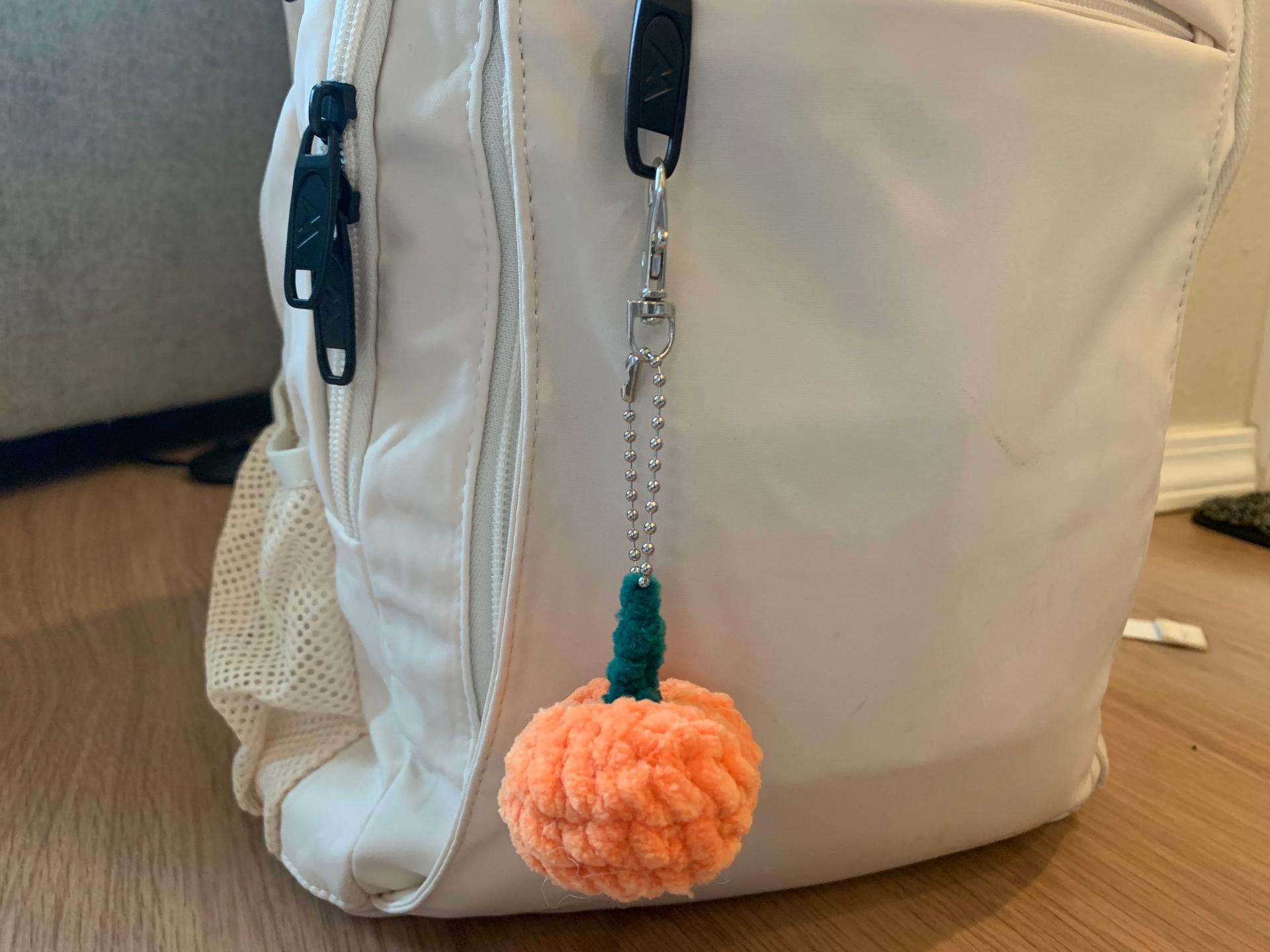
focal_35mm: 26
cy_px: 476
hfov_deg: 67.3
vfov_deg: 53.1
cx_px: 635
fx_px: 954
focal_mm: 4.25
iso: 250
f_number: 1.8
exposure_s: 1/60
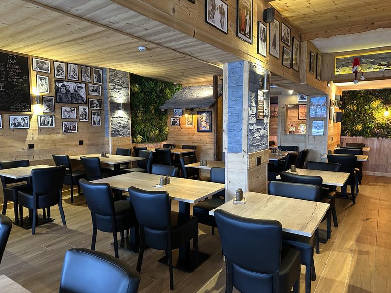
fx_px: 271
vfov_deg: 56.8
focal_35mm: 24
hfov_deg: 71.6
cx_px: 196
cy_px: 146
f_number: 1.78
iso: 500
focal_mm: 6.86
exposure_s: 1/50
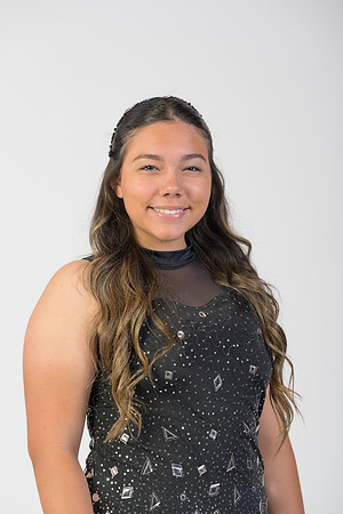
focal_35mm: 175
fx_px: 2501
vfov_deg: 11.7
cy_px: 257
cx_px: 172
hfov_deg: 7.8
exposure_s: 1/160
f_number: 6.3
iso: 400
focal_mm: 175
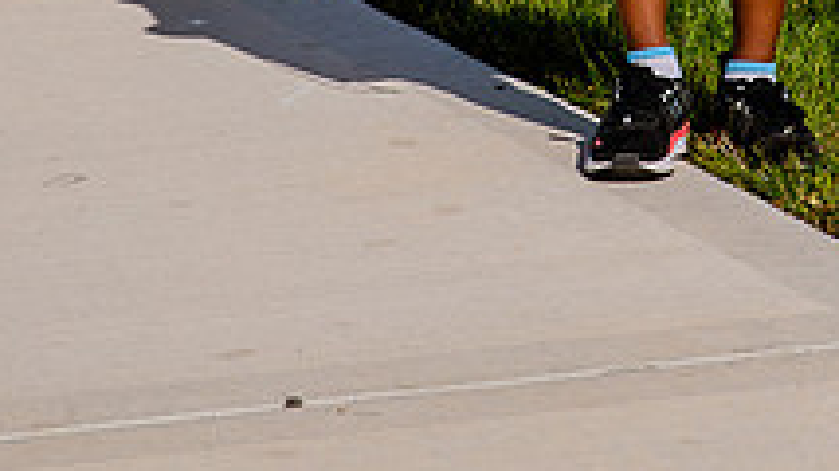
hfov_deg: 6.4
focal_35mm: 337
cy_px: -470
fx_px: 7492
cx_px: 687
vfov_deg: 3.6
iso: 200
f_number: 10
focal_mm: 92
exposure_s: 1/640
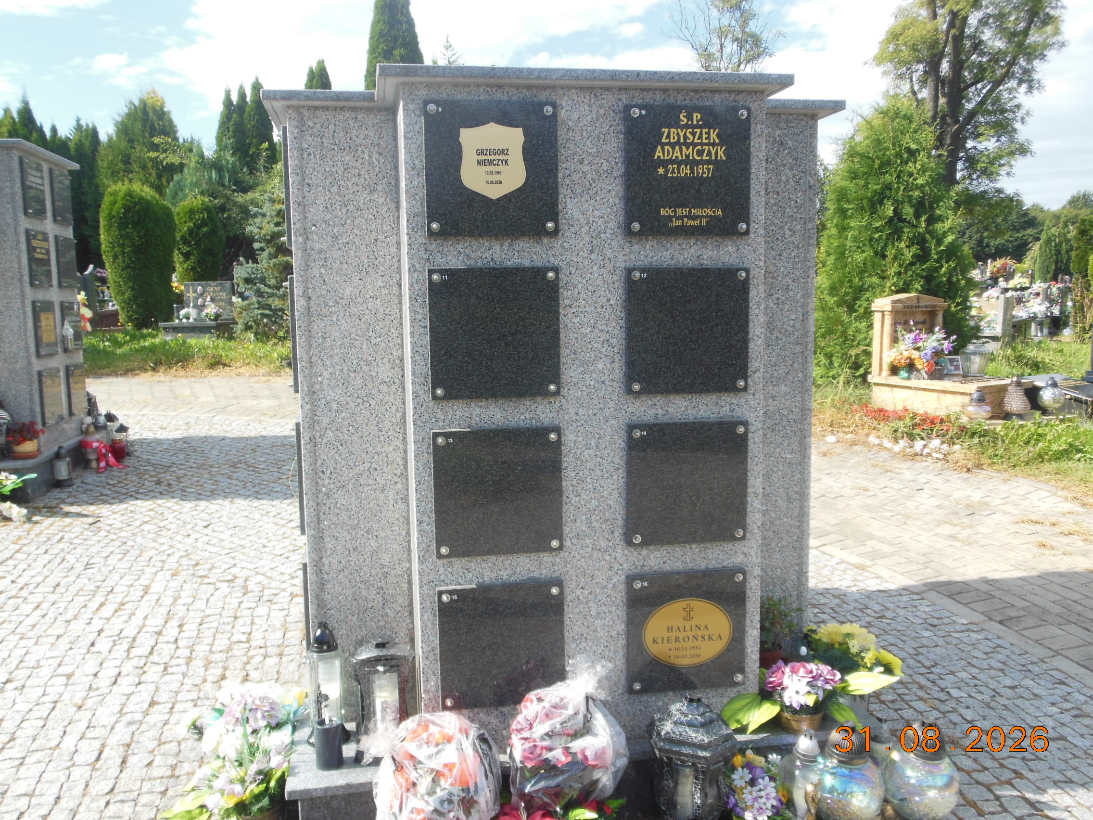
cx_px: 546
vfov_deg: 48.2
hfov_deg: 61.7
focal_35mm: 29
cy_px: 410
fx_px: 916
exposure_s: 1/640
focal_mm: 5.2
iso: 125
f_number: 3.3
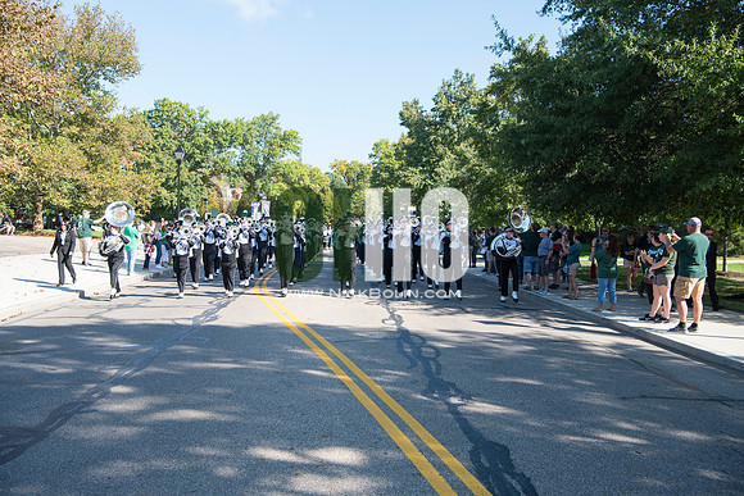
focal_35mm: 34
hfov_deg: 55.8
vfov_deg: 38.9
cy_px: 248
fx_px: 703
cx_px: 372
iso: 200
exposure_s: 1/500
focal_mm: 34
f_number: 5.6
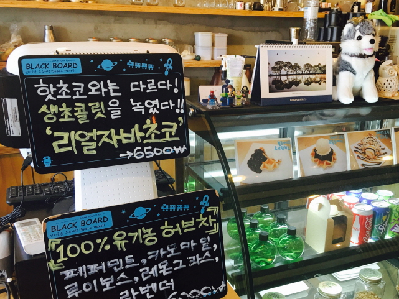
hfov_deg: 48.6
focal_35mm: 38
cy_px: 182
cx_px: 245
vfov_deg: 37.6
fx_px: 438
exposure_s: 1/15
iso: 32
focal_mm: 4.15
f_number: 2.2
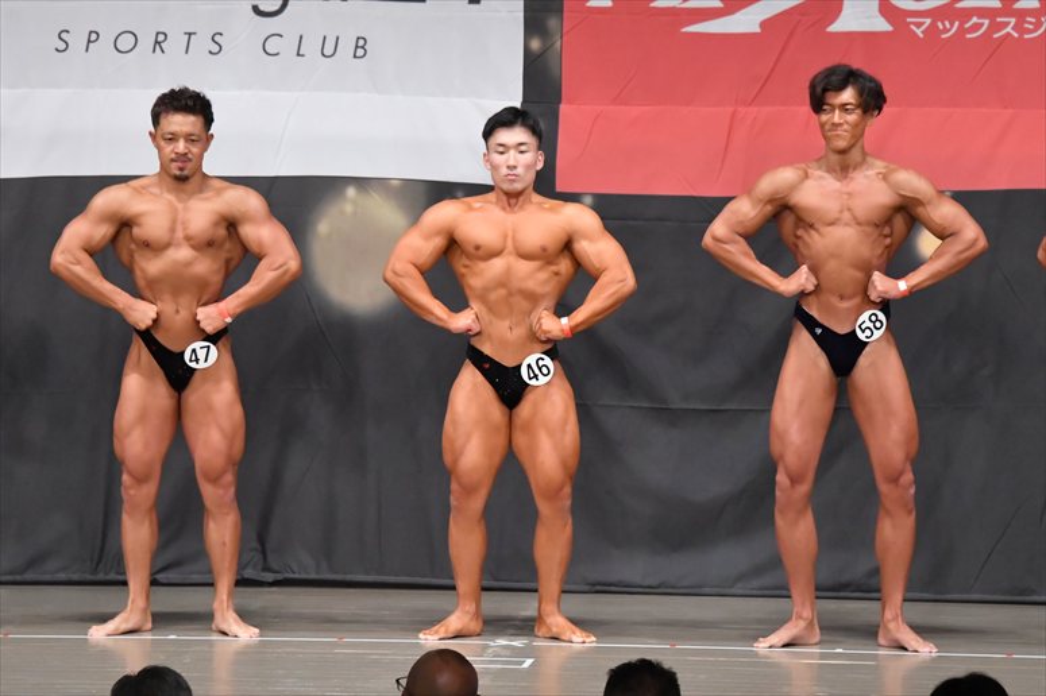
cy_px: 348
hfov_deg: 10.2
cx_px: 523
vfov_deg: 6.8
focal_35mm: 202
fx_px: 5866
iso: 6400
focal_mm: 135
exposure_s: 1/400
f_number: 5.6
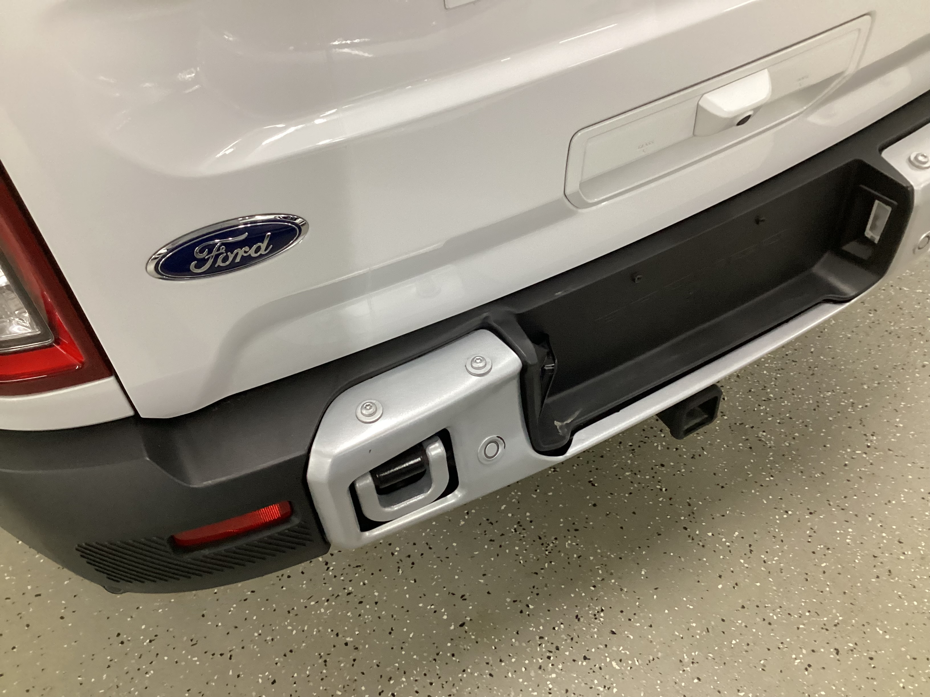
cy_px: 348
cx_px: 465
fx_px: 833
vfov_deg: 45.4
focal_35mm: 31
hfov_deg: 58.4
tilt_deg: -48.4
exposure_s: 1/50
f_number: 2.4
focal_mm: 3.3
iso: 320
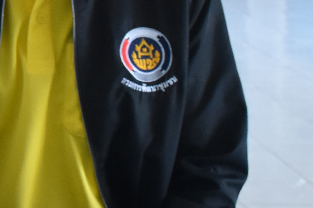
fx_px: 1614
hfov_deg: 10.5
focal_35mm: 186
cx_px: -219
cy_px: -132
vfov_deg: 7.2
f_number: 6.3
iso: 2000
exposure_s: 1/125
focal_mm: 23
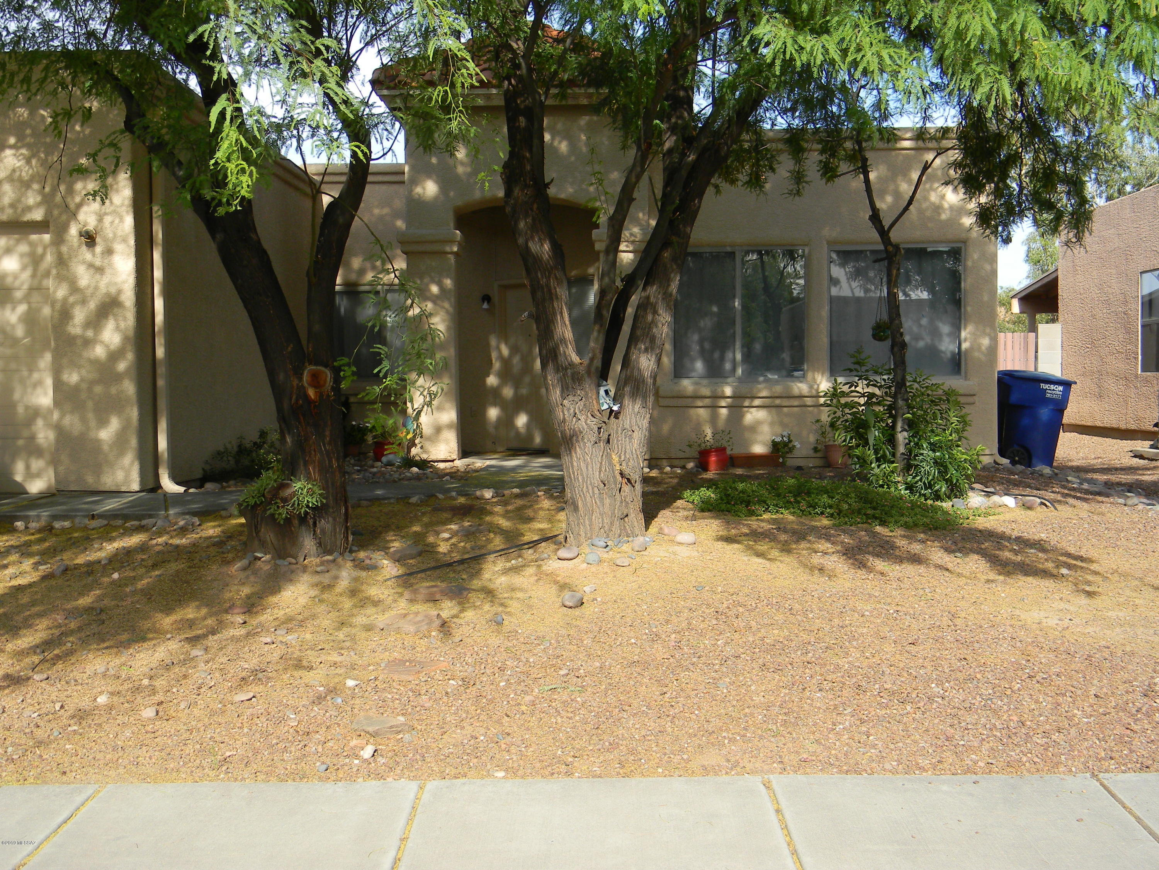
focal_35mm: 41
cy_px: 435
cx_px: 580
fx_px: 1373
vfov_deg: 35.1
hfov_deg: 45.8
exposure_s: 1/394
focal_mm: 7.3
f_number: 3.8
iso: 80
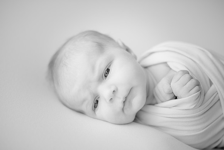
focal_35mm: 50
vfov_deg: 27.0
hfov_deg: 39.6
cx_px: 112
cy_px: 75
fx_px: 311
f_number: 2.8
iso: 160
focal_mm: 50
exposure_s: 1/160
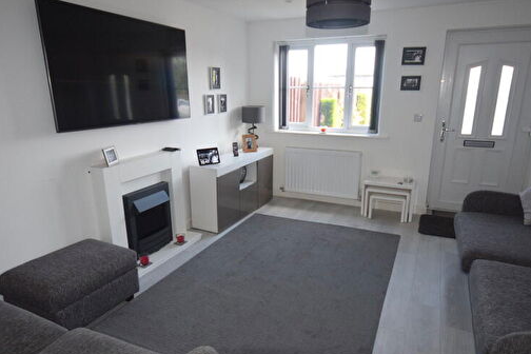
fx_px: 369
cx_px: 267
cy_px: 193
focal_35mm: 25
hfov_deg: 71.5
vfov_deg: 51.2
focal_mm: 12
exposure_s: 1/100
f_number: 5
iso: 800
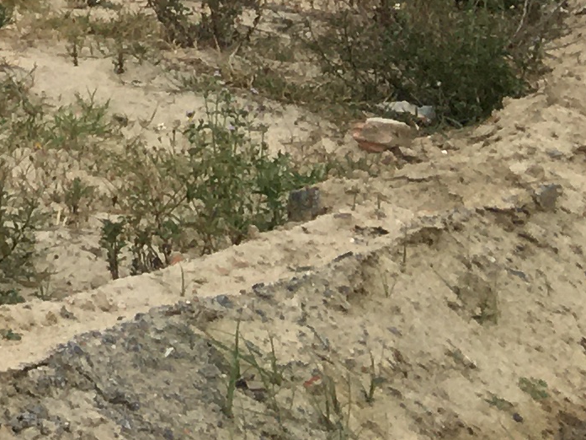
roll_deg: -0.4
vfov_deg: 8.0
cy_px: -703
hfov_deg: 10.0
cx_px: -924
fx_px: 2844
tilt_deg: +5.5
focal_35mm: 168
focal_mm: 4.15
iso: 25
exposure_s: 1/361
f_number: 2.2
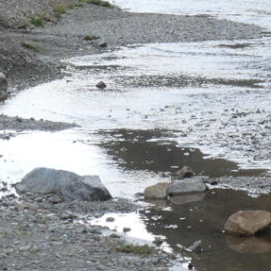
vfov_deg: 8.5
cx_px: 469
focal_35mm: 204
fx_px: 1807
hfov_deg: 8.3
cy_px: -44
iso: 200
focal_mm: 16.7
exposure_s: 1/400
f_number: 4.1
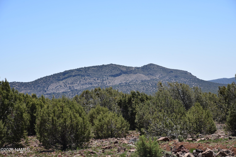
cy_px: 78
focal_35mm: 105
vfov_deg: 13.0
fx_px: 688
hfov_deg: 19.5
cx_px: 118
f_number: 10
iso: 200
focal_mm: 105
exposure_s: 1/400
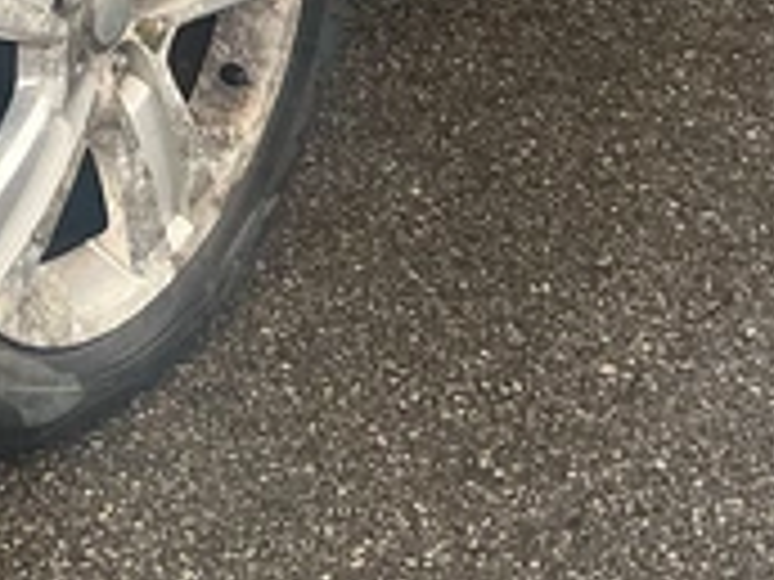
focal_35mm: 122
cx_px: -63
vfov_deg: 11.1
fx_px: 2728
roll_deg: -1.6
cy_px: -555
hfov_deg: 15.7
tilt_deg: -16.3
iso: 40
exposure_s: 1/122
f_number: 1.8
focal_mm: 3
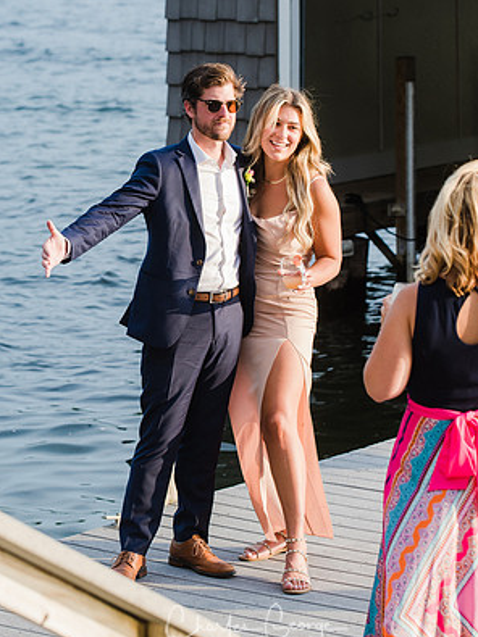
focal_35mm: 156
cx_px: 241
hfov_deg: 9.5
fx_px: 2874
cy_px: 295
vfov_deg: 12.7
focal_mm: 95
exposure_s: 1/400
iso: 200
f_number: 4.5
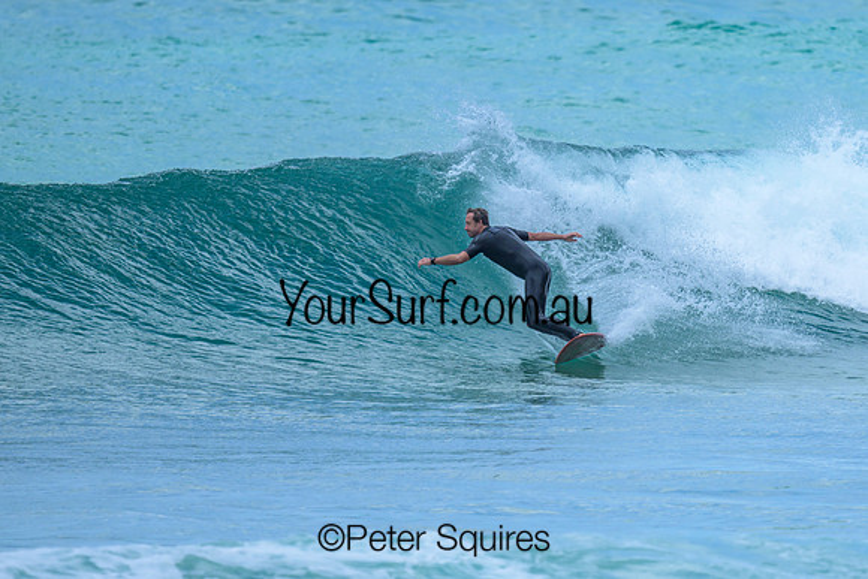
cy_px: 293
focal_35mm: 1099
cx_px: 596
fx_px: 26504
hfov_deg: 1.9
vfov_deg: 1.3
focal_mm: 800
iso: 200
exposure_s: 1/2000
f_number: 6.3
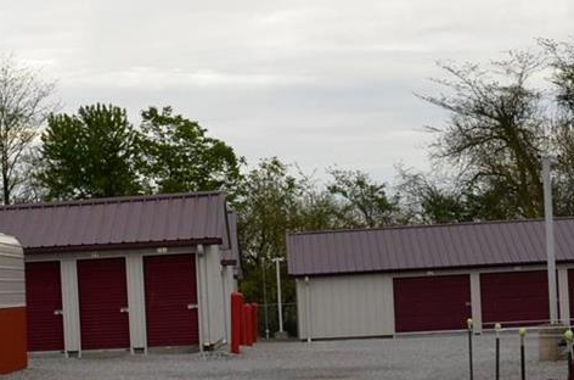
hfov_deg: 15.3
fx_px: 1940
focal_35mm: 122
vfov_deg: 11.1
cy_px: 304
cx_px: -327
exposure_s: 1/250
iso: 400
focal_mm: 24
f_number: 8
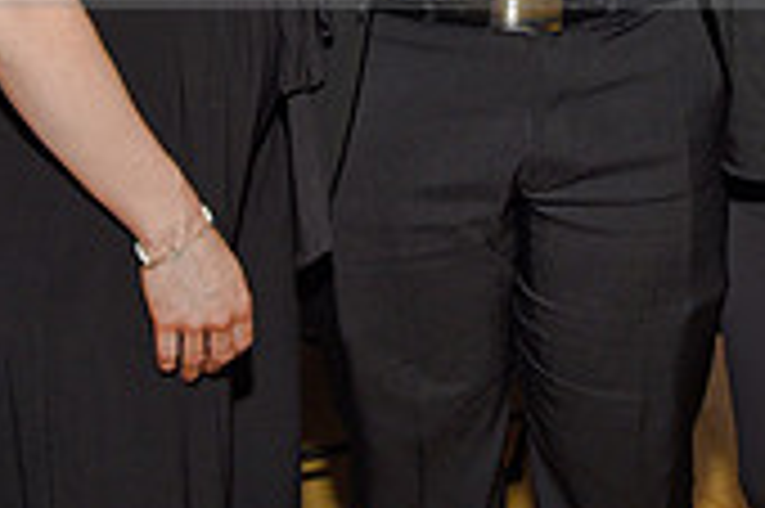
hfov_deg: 20.2
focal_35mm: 99
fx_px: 2102
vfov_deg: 13.0
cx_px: 711
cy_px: -281
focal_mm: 29
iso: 200
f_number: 5
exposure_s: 1/60
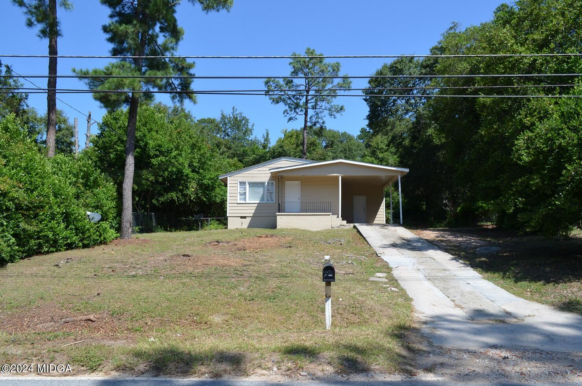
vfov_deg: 47.7
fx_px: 436
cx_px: 291
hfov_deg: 67.5
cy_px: 193
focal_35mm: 27
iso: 140
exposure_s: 1/250
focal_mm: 18
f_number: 8
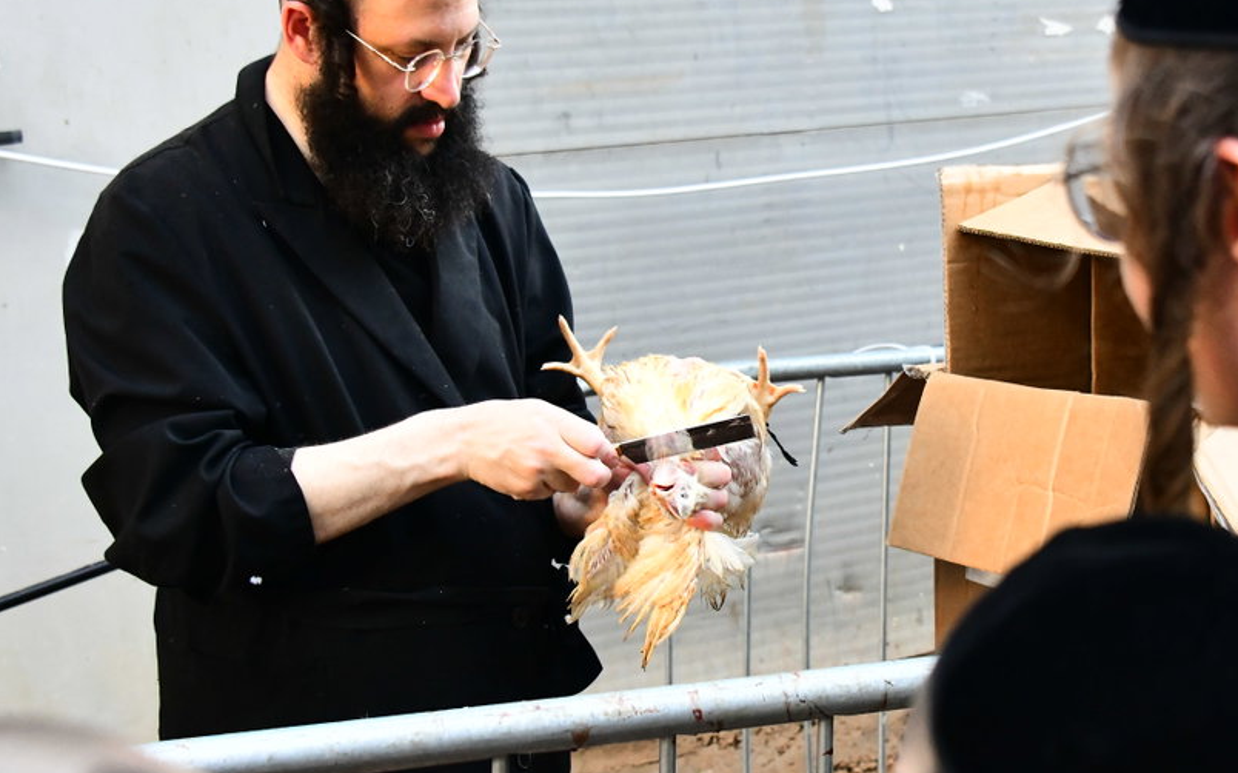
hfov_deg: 28.9
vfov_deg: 18.3
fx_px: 2395
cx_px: 776
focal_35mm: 71
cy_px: 338
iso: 4000
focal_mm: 40
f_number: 5.6
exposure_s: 1/100
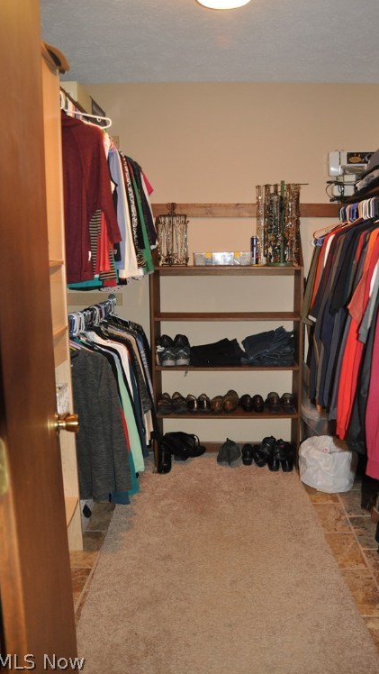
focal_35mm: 29
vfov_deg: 66.1
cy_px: 331
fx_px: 518
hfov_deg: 40.1
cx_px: 221
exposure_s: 1/60
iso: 800
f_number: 2.8
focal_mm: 18
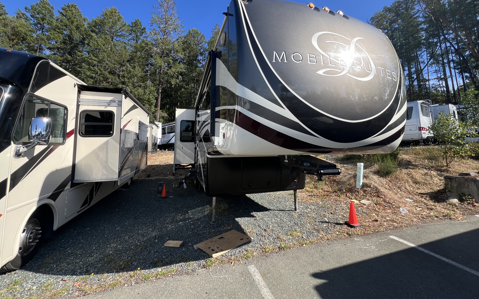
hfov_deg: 105.3
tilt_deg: +7.7
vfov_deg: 78.1
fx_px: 183
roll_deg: +0.6
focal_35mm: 14
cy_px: 126
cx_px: 243
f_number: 1.8
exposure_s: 1/669
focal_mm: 1.57
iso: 32
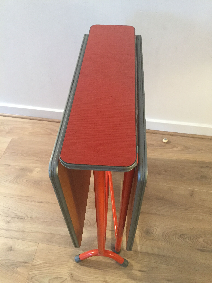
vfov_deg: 61.7
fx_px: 237
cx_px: 106
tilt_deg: -51.0
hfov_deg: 48.2
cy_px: 142
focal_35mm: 29
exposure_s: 1/33
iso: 250
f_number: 2.2
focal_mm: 4.15
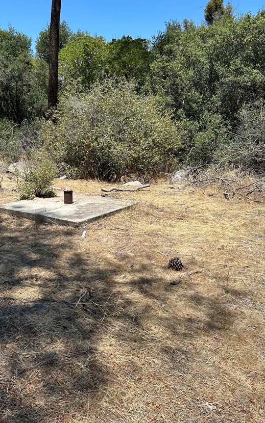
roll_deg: -0.6
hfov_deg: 36.9
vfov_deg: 56.6
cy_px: 233
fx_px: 393
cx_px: 89
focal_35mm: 34
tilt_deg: -17.1
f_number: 1.5
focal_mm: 5.7
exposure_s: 1/2915
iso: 50
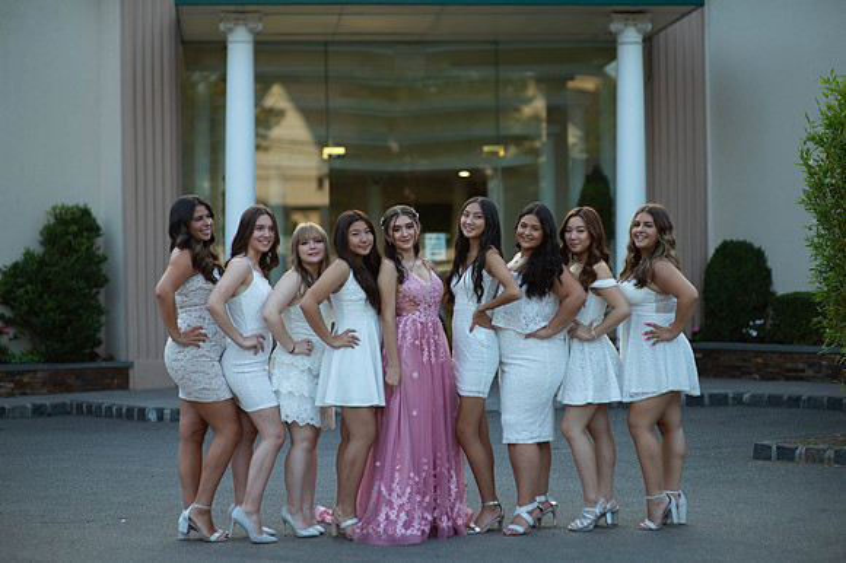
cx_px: 423
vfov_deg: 16.1
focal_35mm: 85
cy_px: 282
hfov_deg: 23.9
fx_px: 1996
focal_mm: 85
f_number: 2
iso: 250
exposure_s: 1/1000
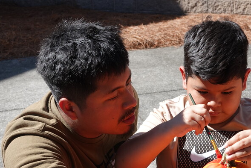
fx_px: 558
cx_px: 150
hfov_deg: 25.3
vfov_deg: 17.0
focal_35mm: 80
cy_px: 131
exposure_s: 1/400
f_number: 4
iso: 100
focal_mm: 16.92
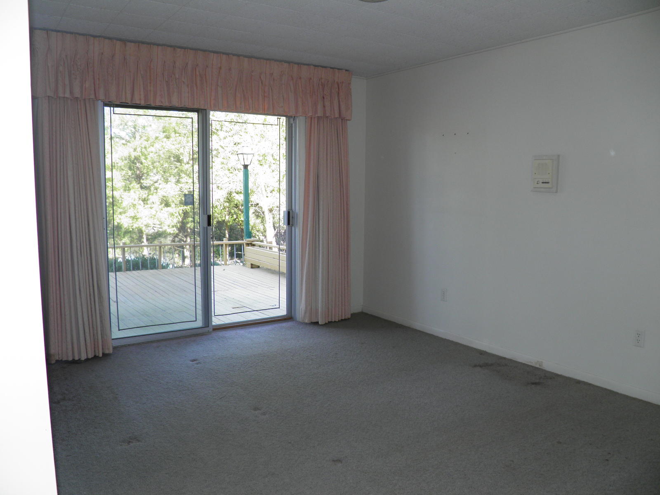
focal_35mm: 28
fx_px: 534
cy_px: 248
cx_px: 330
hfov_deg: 63.4
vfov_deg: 49.7
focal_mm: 4.9
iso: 50
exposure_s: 1/50
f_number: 2.8
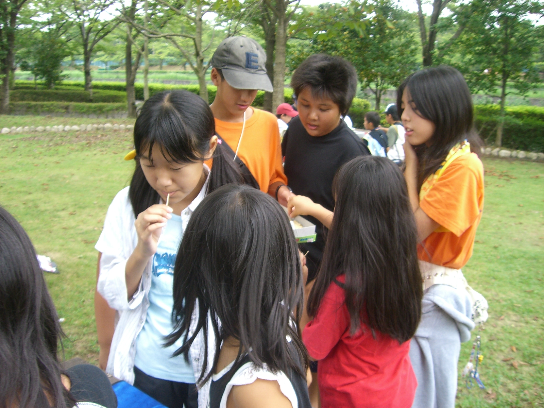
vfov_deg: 37.7
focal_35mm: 38
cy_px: 204
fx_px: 597
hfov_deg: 49.0
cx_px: 272
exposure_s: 1/80
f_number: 2.7
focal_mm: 6.2
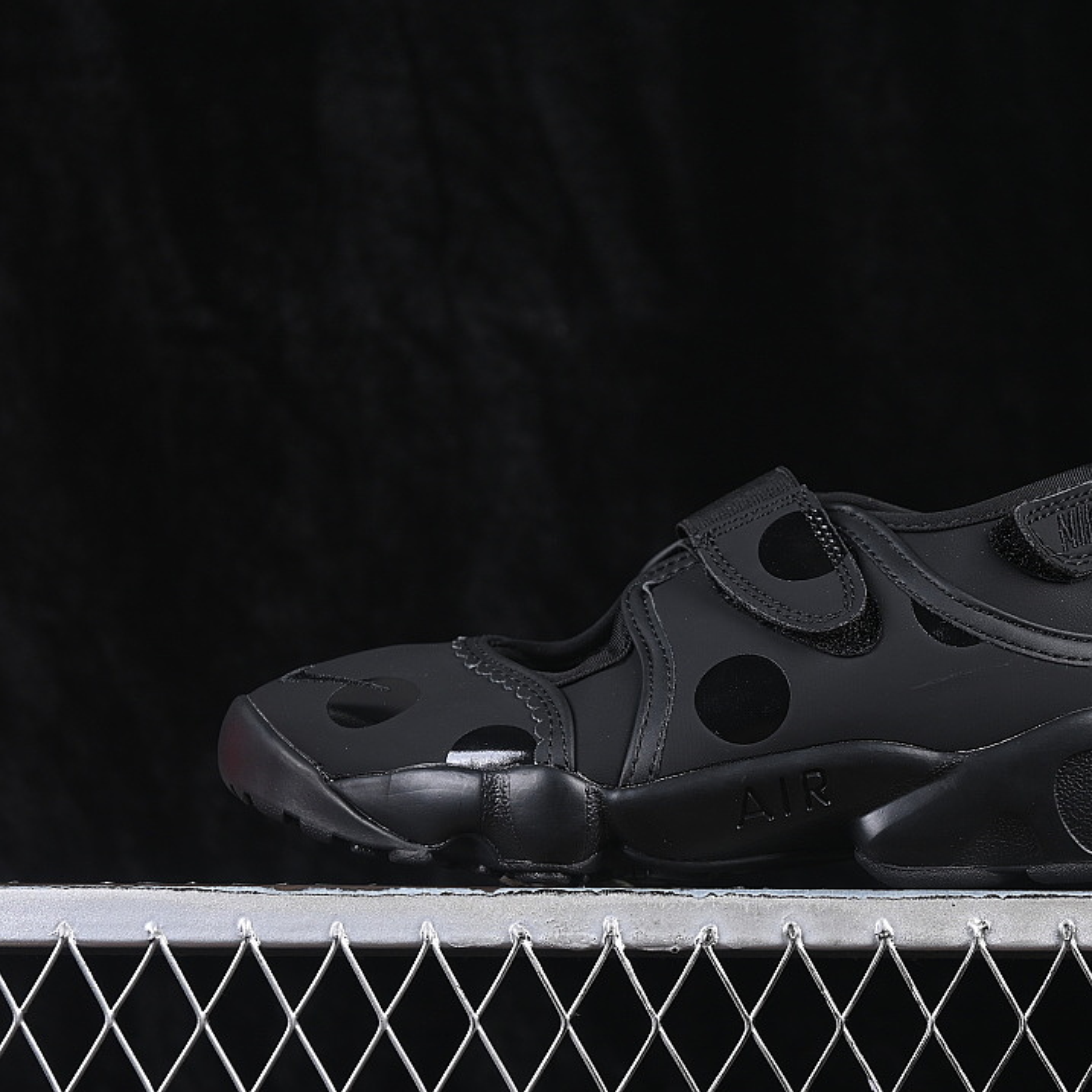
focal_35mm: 96
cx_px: 725
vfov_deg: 18.1
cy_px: 547
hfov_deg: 18.1
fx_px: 3426
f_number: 6.3
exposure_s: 1/60
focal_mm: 50
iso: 160
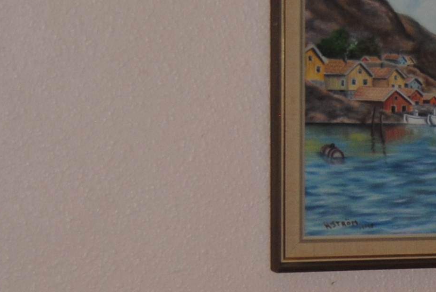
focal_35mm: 151
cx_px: 637
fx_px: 1831
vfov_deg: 8.9
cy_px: 431
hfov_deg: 12.9
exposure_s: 1/60
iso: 200
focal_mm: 24
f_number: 3.8
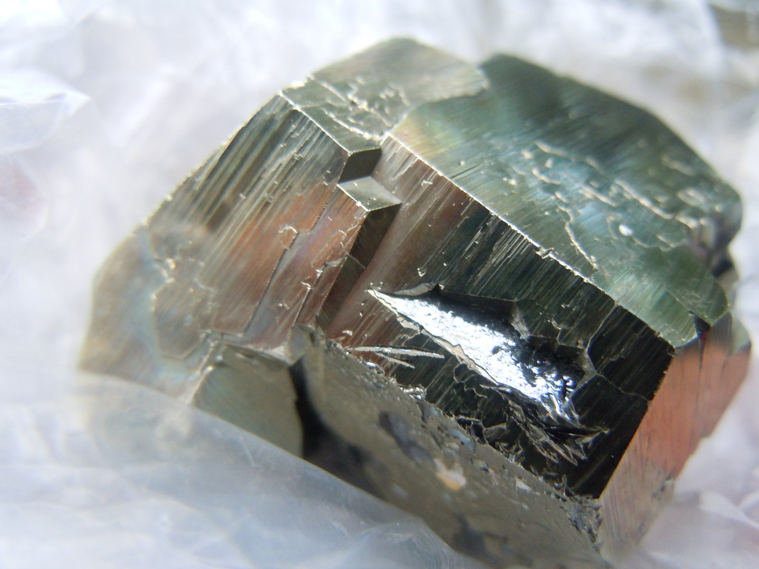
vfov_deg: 46.8
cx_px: 380
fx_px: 658
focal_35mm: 30
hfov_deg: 60.0
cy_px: 284
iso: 400
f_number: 3.5
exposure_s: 1/50
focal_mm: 5.4
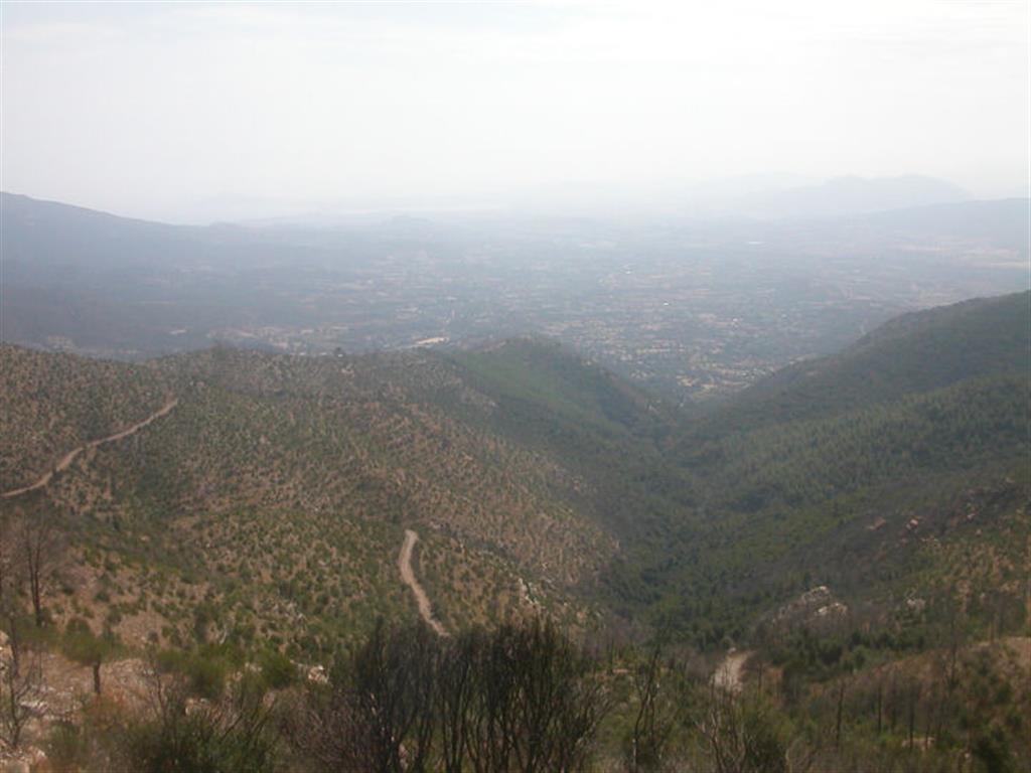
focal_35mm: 37
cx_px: 516
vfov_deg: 38.7
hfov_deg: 50.1
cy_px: 386
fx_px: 1102
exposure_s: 1/668
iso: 100
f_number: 4.5
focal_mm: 5.6
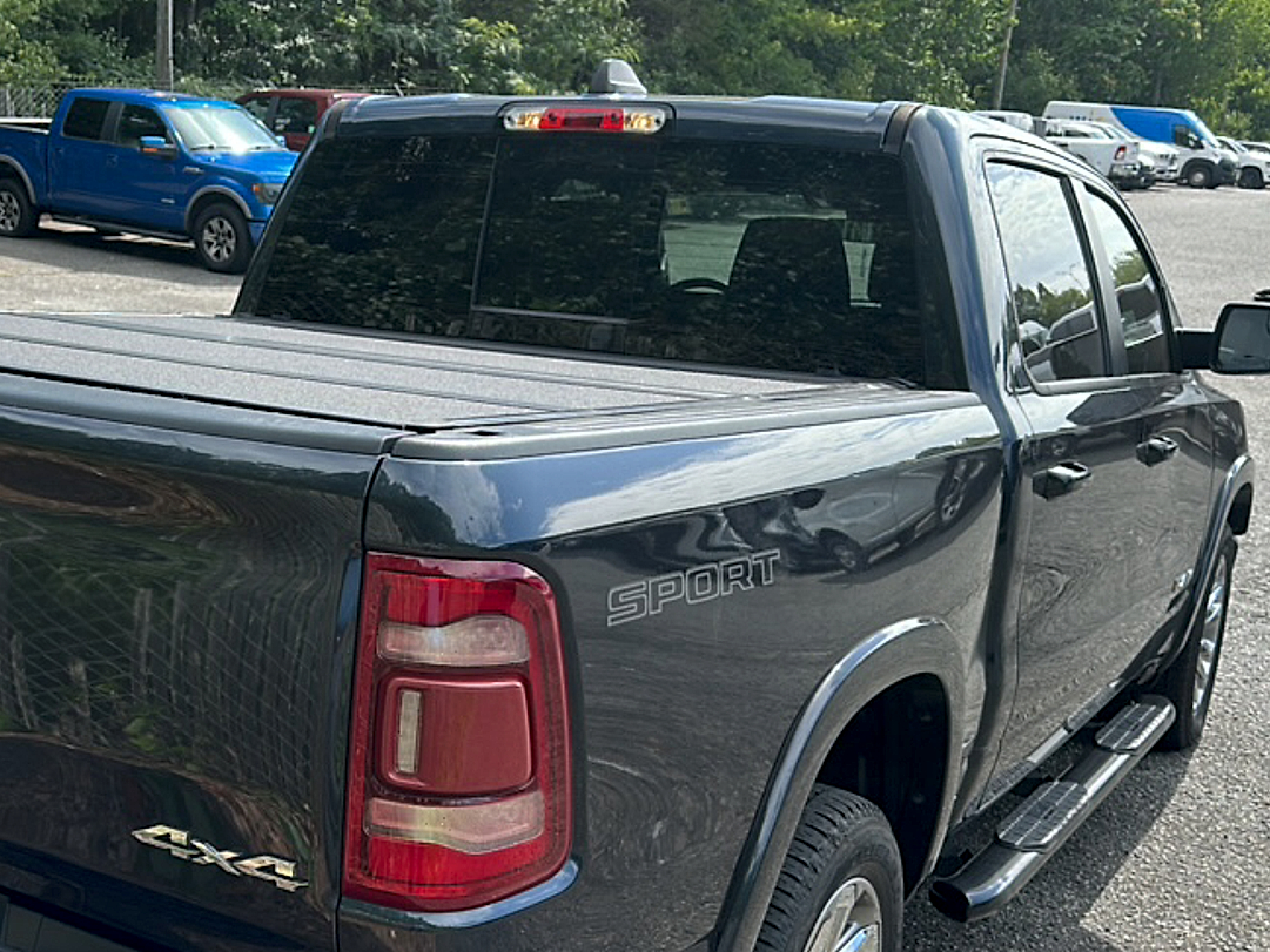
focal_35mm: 37
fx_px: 1358
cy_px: 574
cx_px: 341
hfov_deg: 48.5
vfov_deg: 38.5
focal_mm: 6.86
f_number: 1.78
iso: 80
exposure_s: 1/1276
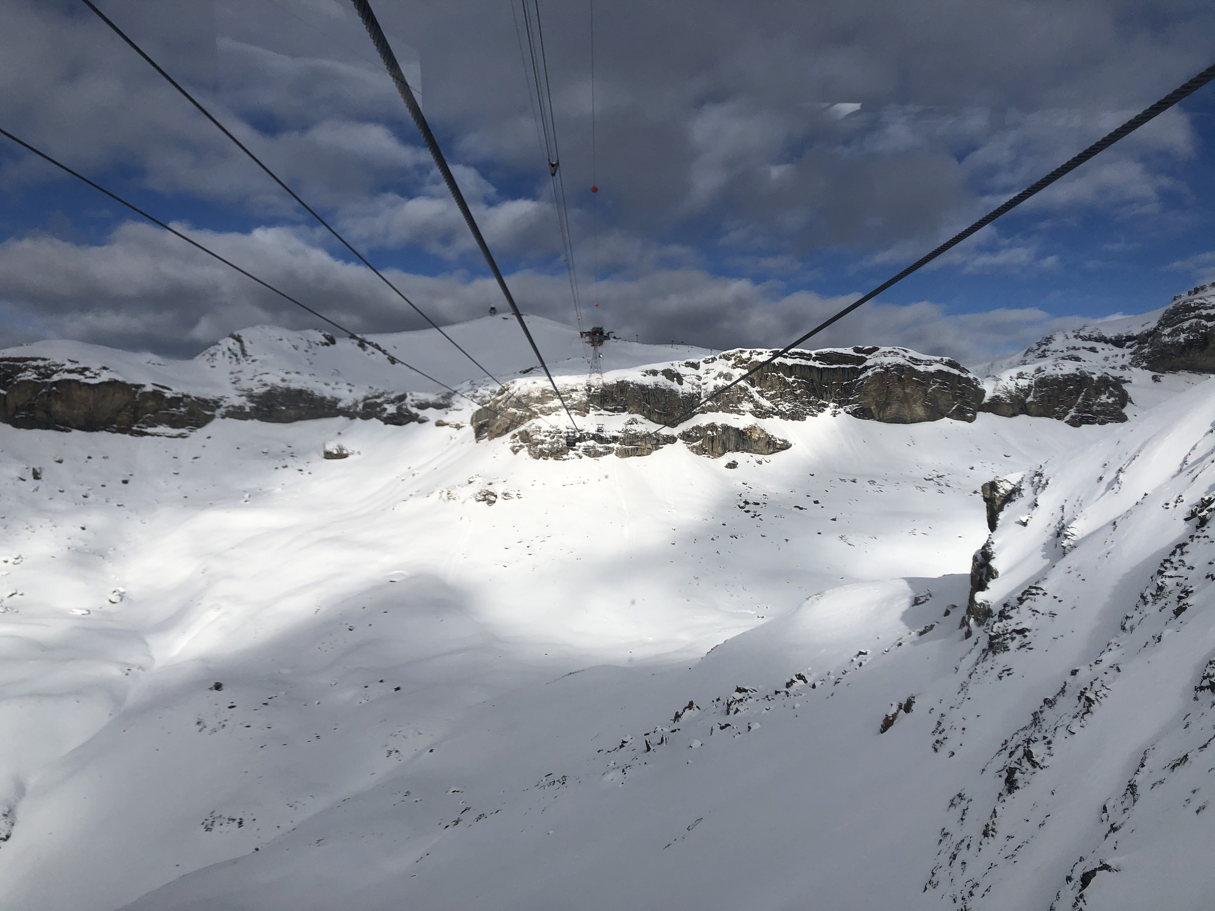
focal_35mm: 28
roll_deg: +0.2
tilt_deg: -0.2
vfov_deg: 49.7
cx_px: 608
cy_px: 456
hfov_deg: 63.4
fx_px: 983
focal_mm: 4
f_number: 1.8
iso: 20
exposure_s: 1/4367
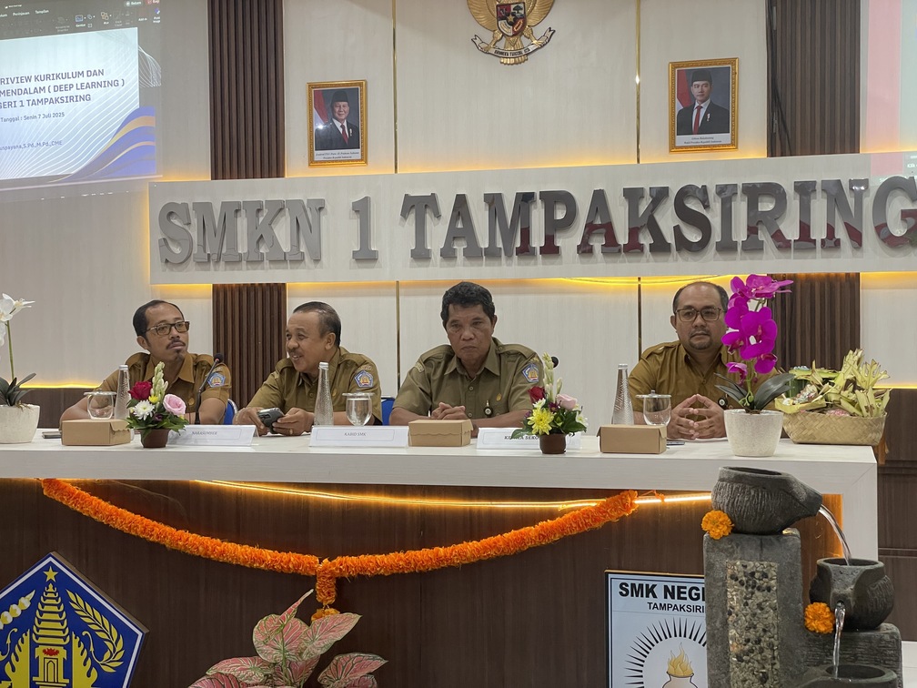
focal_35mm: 52
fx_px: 1378
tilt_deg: +0.3
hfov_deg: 36.8
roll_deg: +0.8
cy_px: 344
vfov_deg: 28.0
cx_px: 458
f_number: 2
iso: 200
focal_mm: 6
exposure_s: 1/50
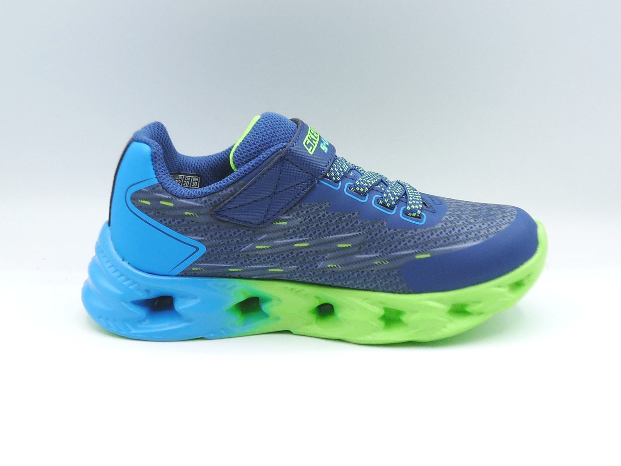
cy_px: 233
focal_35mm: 58
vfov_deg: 25.2
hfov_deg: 33.2
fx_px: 1041
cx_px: 310
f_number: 4
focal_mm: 5.9
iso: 100
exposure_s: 1/200
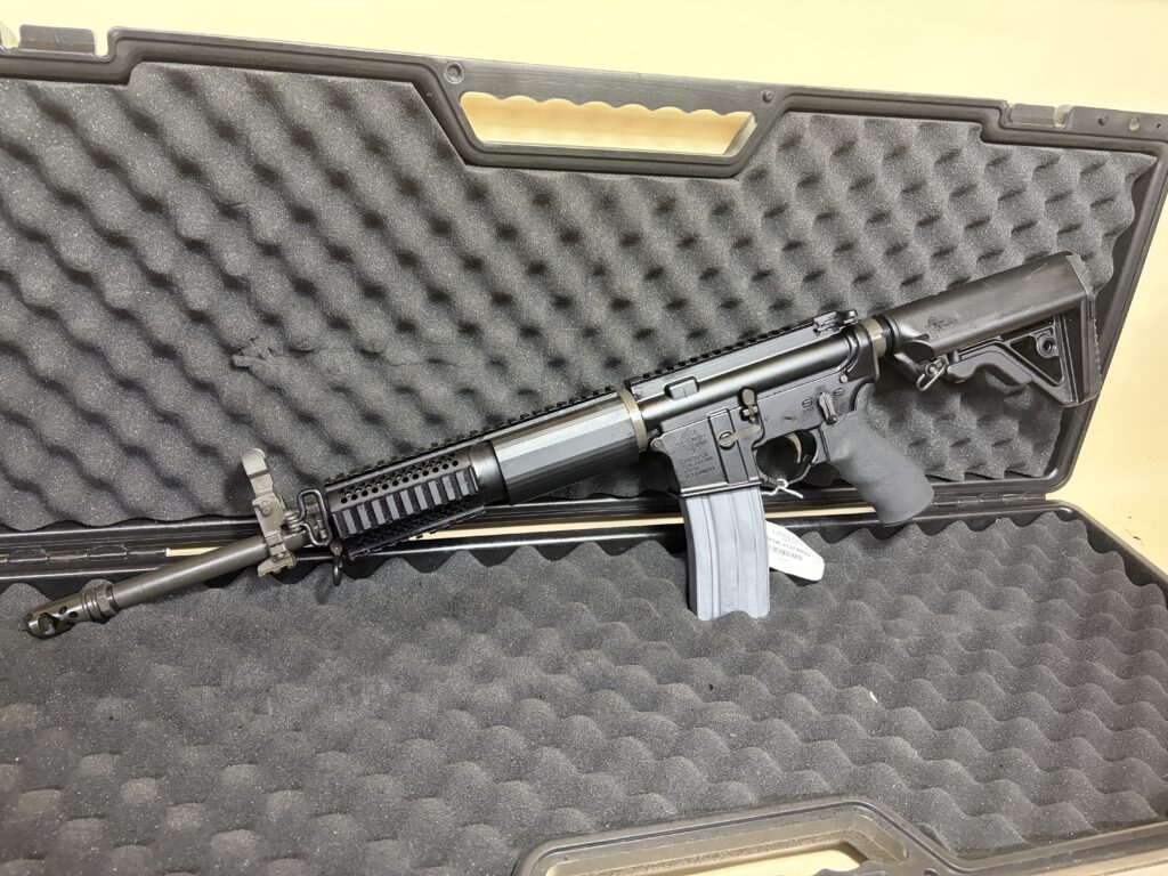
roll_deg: -6.8
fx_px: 877
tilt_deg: -27.5
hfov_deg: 67.3
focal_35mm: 26
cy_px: 438
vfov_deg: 53.1
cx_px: 584
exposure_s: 1/60
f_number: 1.6
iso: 320
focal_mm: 5.96
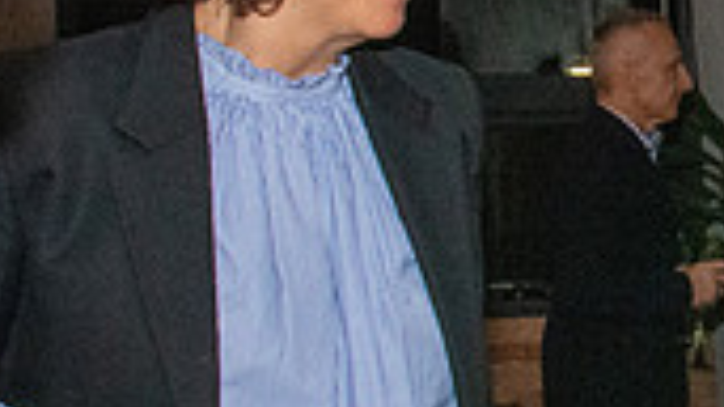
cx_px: 859
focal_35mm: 160
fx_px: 3070
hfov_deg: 13.1
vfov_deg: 7.6
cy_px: 189
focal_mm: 30
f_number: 14
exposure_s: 1/250
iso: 5000
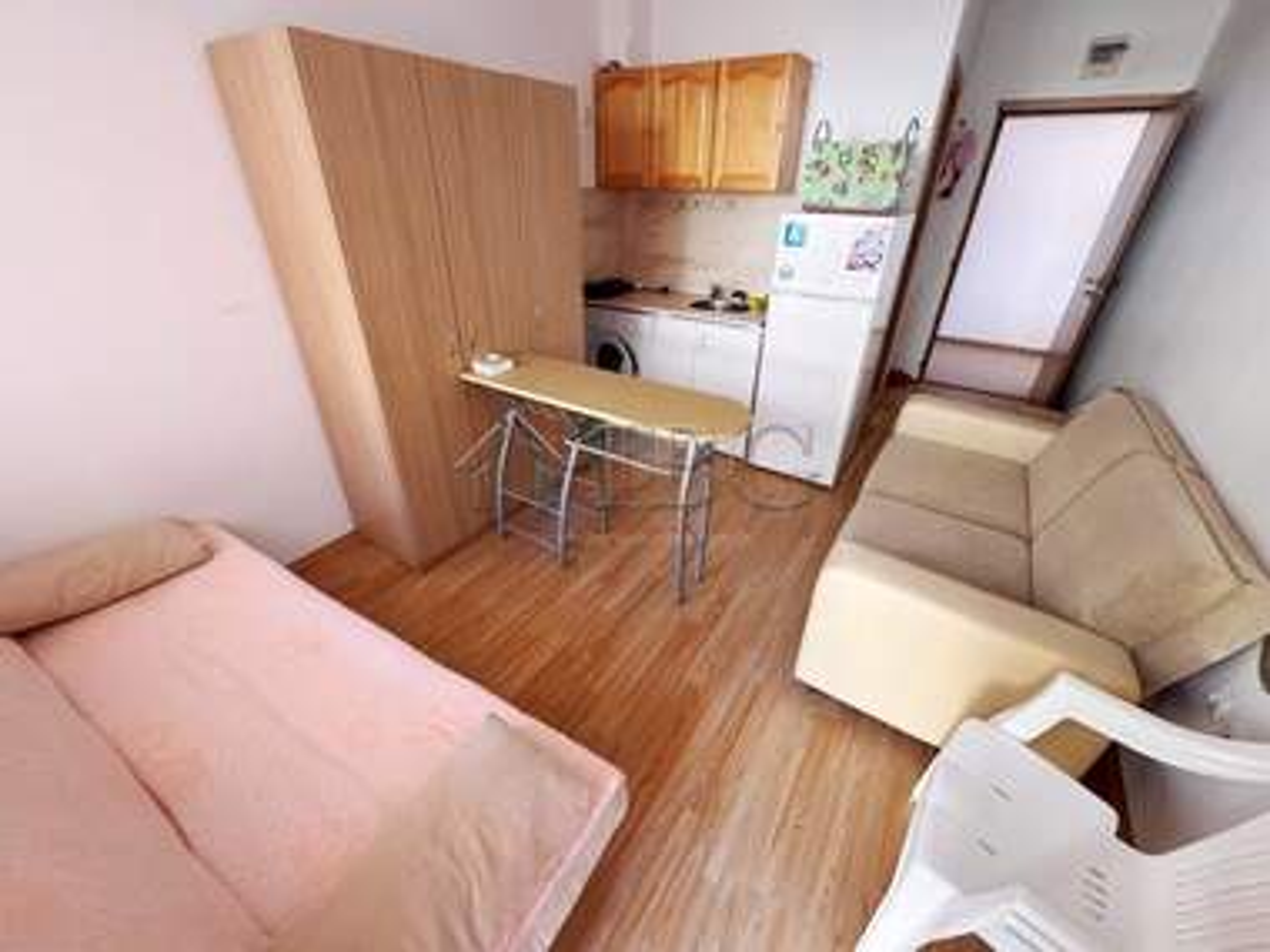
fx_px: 514
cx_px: 635
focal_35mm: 14
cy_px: 476
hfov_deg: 102.1
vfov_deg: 85.7
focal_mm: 2.22
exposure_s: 1/60
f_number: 2.2
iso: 400
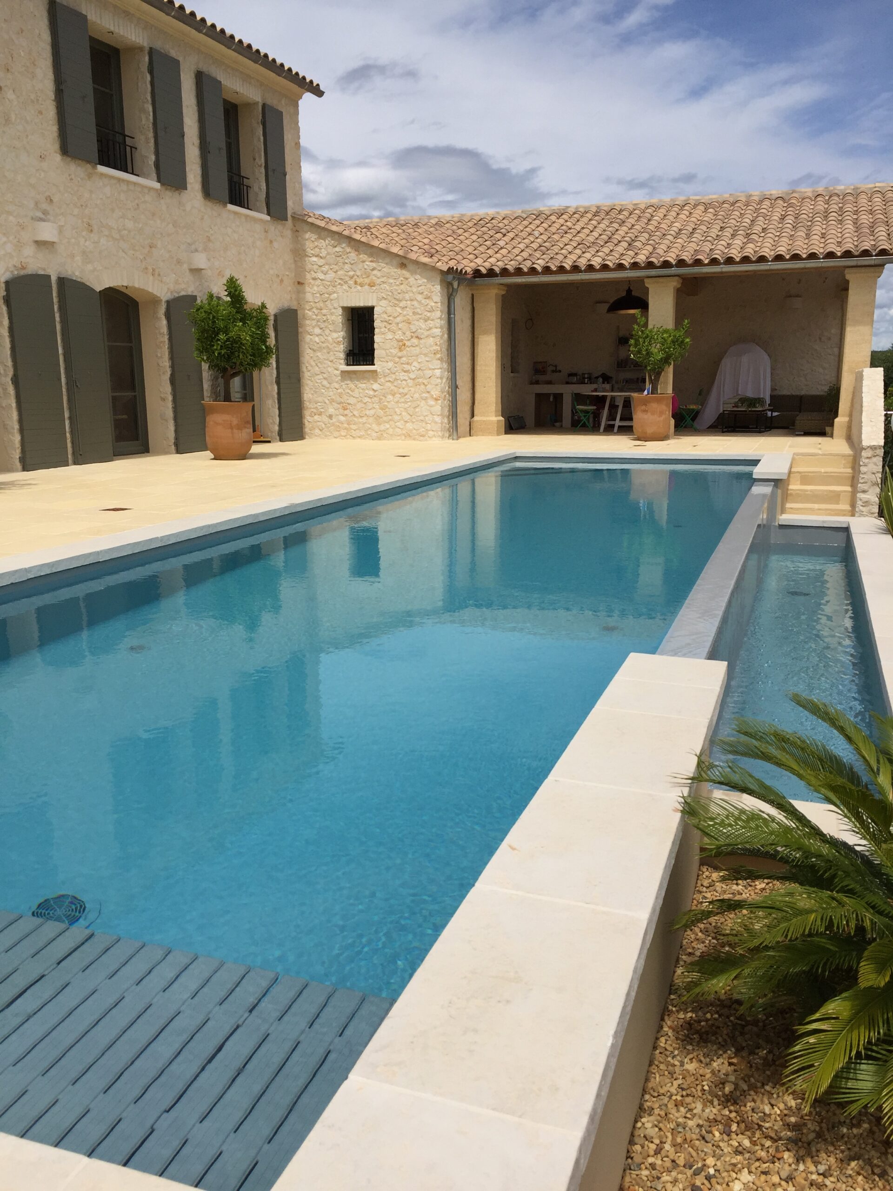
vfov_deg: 61.7
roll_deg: +0.4
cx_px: 446
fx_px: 997
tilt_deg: -11.3
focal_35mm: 29
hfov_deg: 48.2
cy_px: 596
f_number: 2.2
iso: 32
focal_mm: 4.15
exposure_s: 1/5650
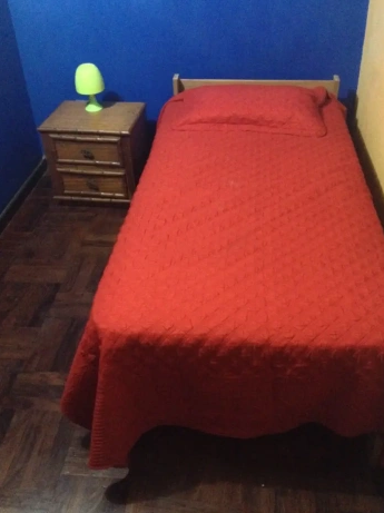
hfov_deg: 37.7
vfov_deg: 49.0
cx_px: 206
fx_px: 563
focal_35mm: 38
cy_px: 243
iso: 800
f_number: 2.4
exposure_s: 1/15
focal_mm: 4.28
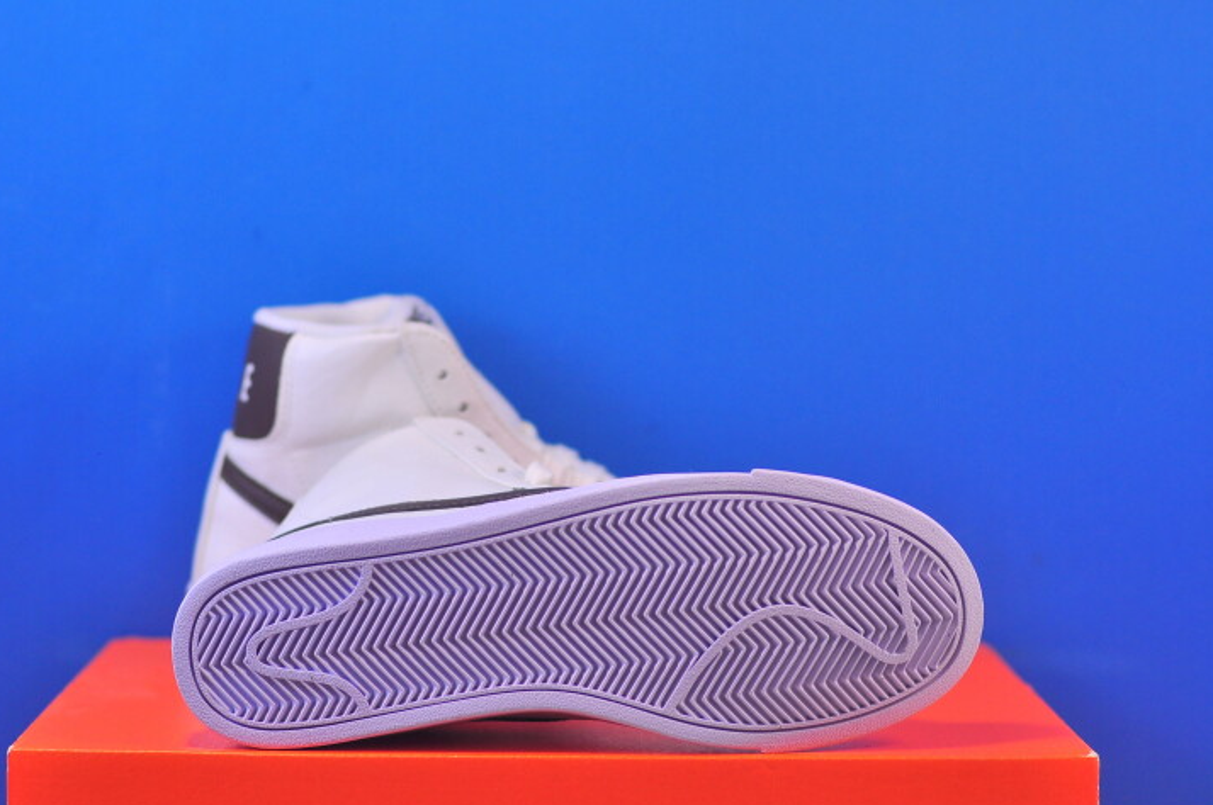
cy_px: 383
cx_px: 552
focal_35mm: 84
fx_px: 2826
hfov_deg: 24.2
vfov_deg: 16.2
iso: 250
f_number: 2.5
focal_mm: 50
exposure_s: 1/320
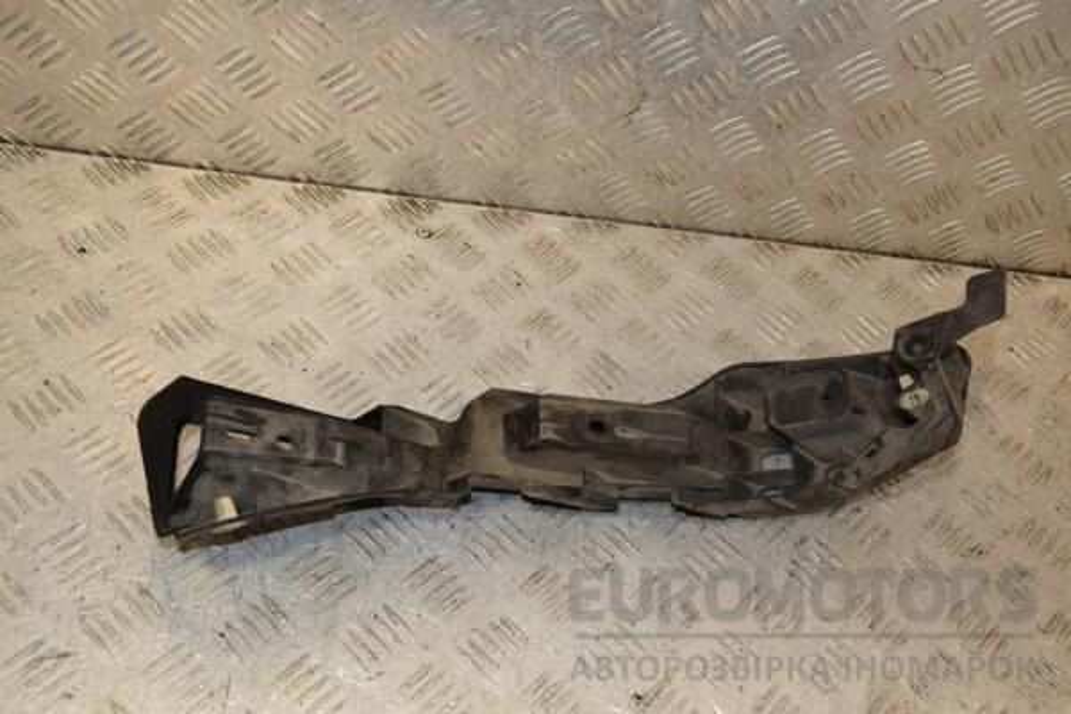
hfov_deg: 49.6
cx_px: 536
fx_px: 1160
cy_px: 357
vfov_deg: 34.2
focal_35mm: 39
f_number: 7.1
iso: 800
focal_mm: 26
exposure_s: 1/200
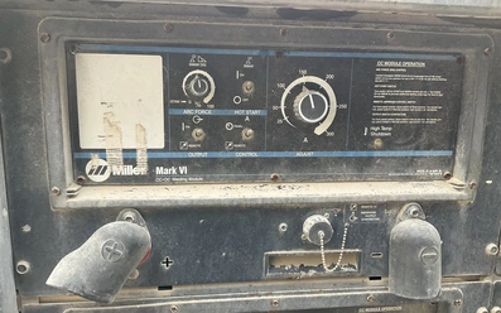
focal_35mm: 31
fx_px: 423
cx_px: 250
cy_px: 172
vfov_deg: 40.5
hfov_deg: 61.2
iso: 64
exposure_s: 1/94
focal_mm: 3
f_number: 1.8
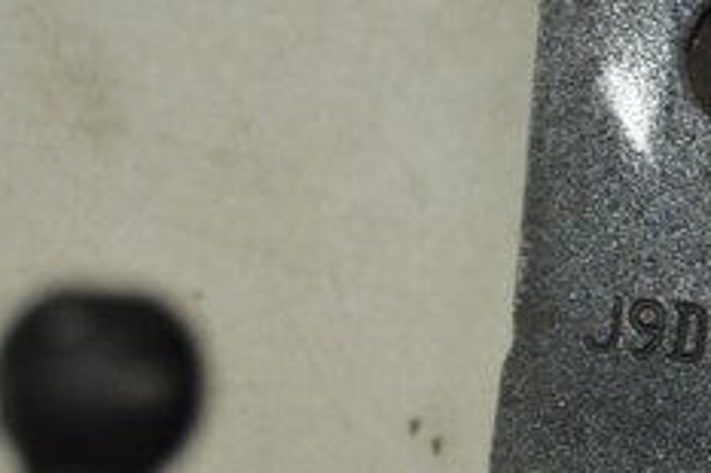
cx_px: 943
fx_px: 4468
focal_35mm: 226
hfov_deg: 8.9
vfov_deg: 6.1
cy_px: 258
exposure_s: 1/60
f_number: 5.6
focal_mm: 55
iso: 560
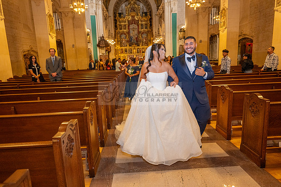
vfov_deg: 53.2
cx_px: 140
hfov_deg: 73.7
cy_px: 94
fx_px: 187
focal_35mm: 24
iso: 2000
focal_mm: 24
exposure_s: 1/200
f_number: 3.5
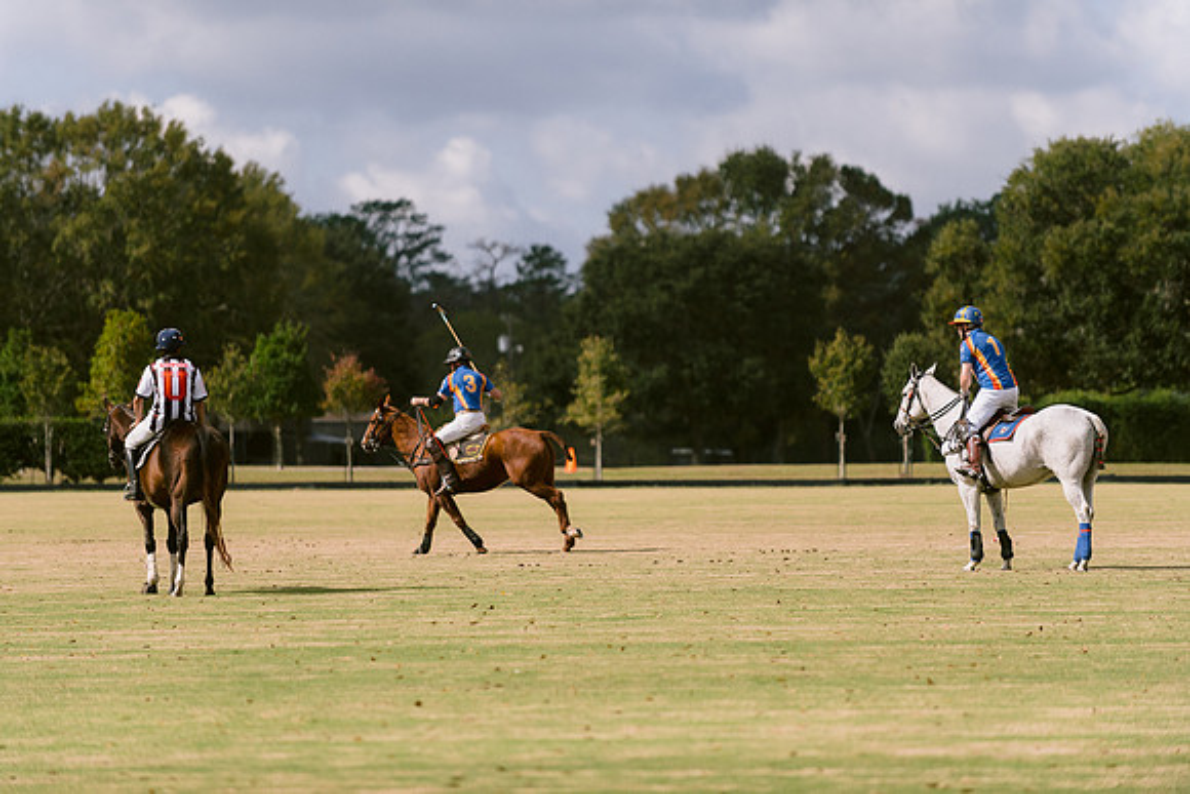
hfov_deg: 13.7
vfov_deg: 9.2
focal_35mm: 150
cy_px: 397
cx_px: 595
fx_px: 4959
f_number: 2.8
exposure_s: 1/8000
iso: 200
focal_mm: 150
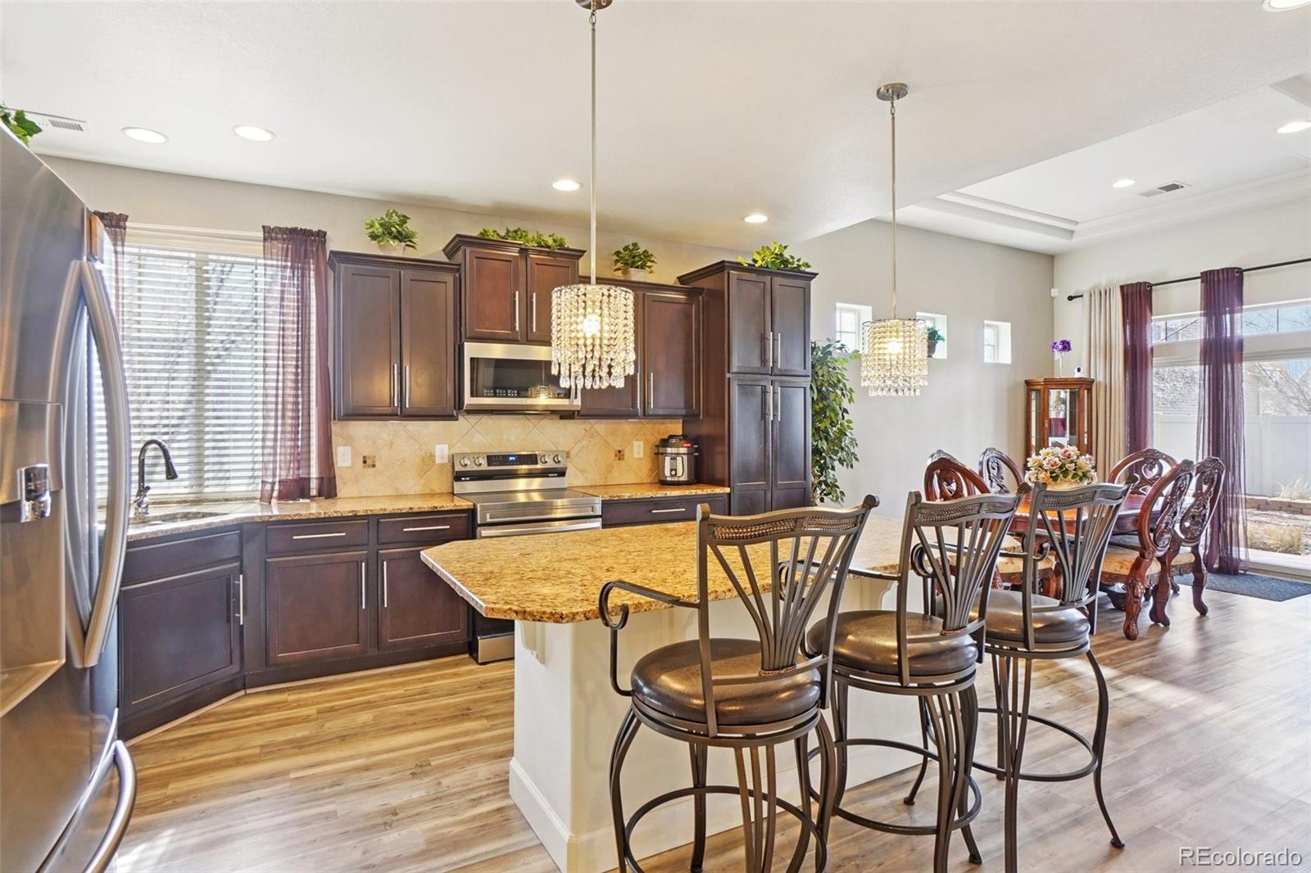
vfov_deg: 67.4
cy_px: 436
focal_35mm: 18
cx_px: 656
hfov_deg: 90.0
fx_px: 655
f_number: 8
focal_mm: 12
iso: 400
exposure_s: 1/13
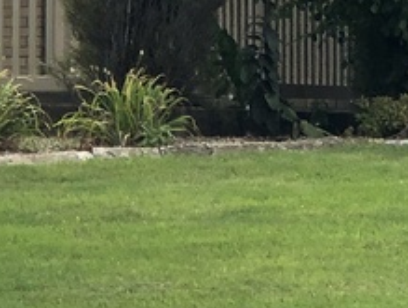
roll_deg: -0.7
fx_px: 4415
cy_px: -22
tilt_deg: +1.9
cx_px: 404
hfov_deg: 5.3
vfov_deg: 4.0
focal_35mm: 374
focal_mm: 6.6
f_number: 2.8
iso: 20
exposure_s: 1/649
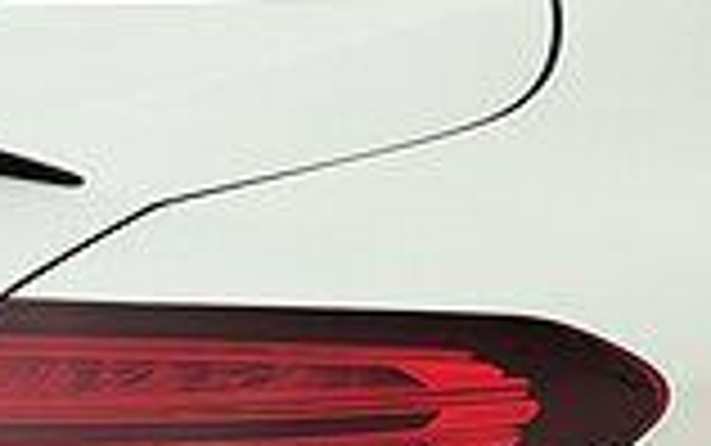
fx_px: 5468
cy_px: 599
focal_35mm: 282
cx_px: -414
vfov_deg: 4.6
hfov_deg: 7.3
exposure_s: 1/145
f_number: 2.8
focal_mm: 9
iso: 25
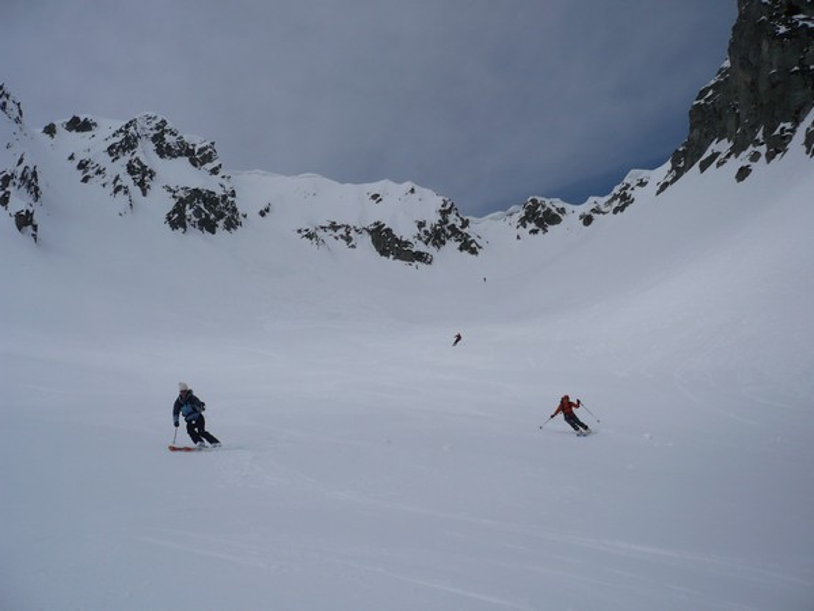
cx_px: 407
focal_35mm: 35
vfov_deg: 40.7
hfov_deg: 52.6
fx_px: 823
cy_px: 306
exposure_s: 1/1300
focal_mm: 5.8
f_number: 8
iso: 100
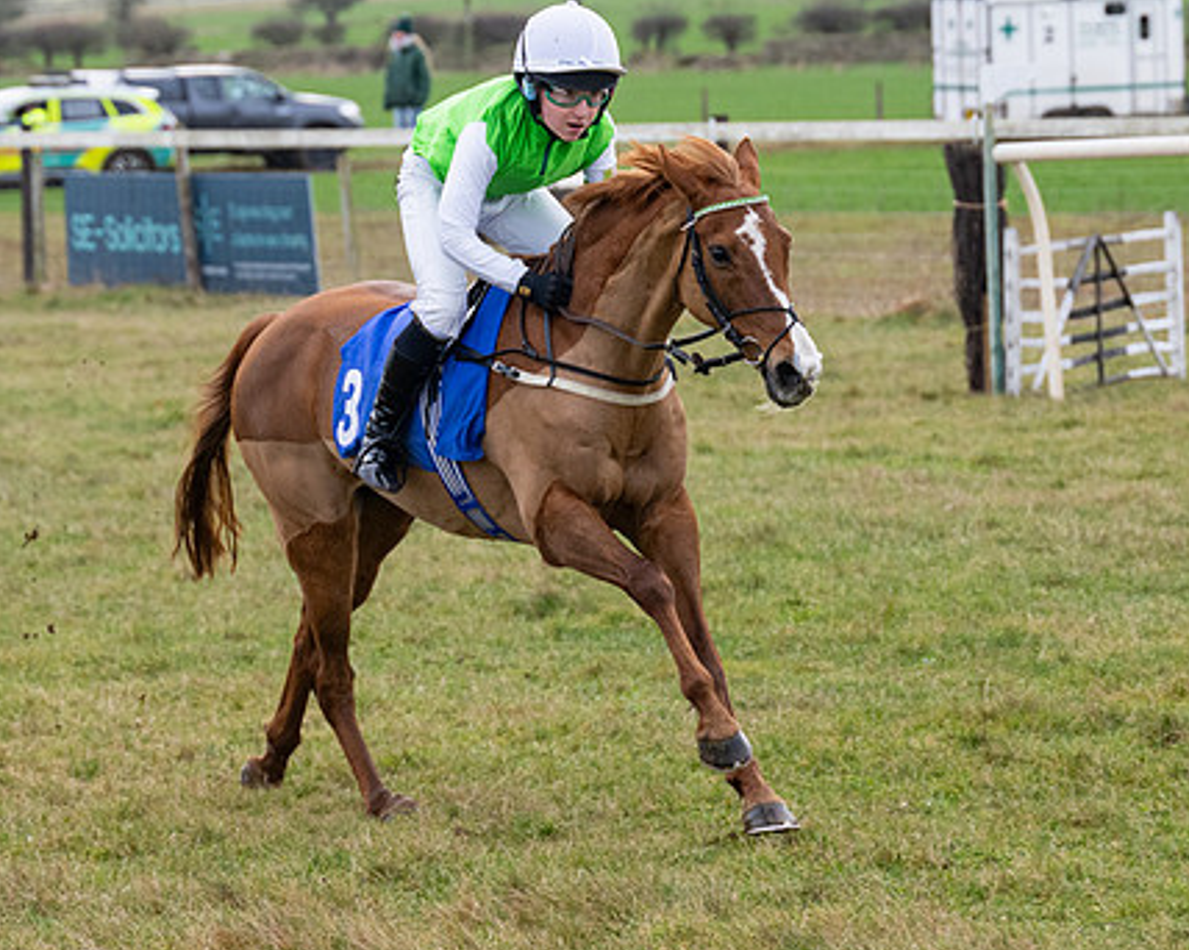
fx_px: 8195
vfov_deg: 6.6
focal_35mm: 233
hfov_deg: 8.3
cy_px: 465
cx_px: 653
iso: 500
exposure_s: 1/800
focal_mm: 102
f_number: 5
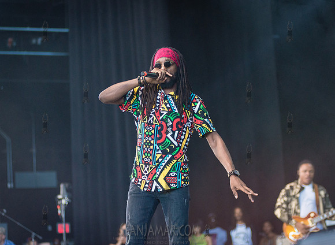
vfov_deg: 14.5
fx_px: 962
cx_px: 173
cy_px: 111
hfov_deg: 19.8
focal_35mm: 100
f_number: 2.8
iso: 2500
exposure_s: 1/400
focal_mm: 86
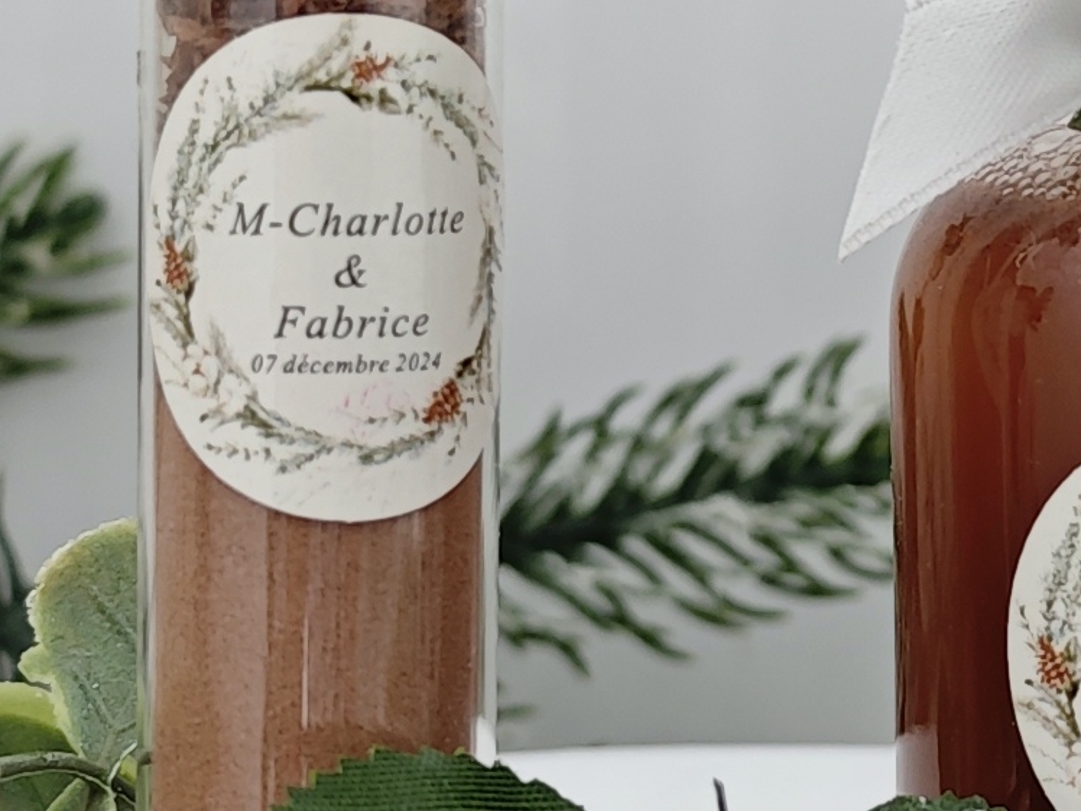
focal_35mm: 126
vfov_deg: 11.8
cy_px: 389
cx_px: 817
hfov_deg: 15.6
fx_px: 3935
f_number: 2
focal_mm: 8.72
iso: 320
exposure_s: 1/54
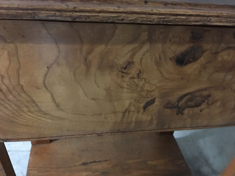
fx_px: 197
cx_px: 118
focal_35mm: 29
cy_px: 88
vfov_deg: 48.2
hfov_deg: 61.7
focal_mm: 4.15
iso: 250
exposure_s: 1/4
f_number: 2.2
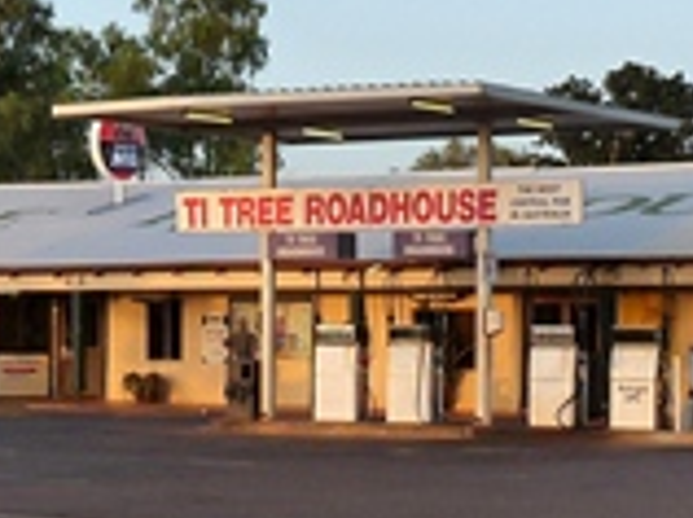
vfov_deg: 11.3
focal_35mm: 130
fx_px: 2599
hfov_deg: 15.2
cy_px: 388
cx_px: 338
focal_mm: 5.1
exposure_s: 1/200
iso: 160
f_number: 4
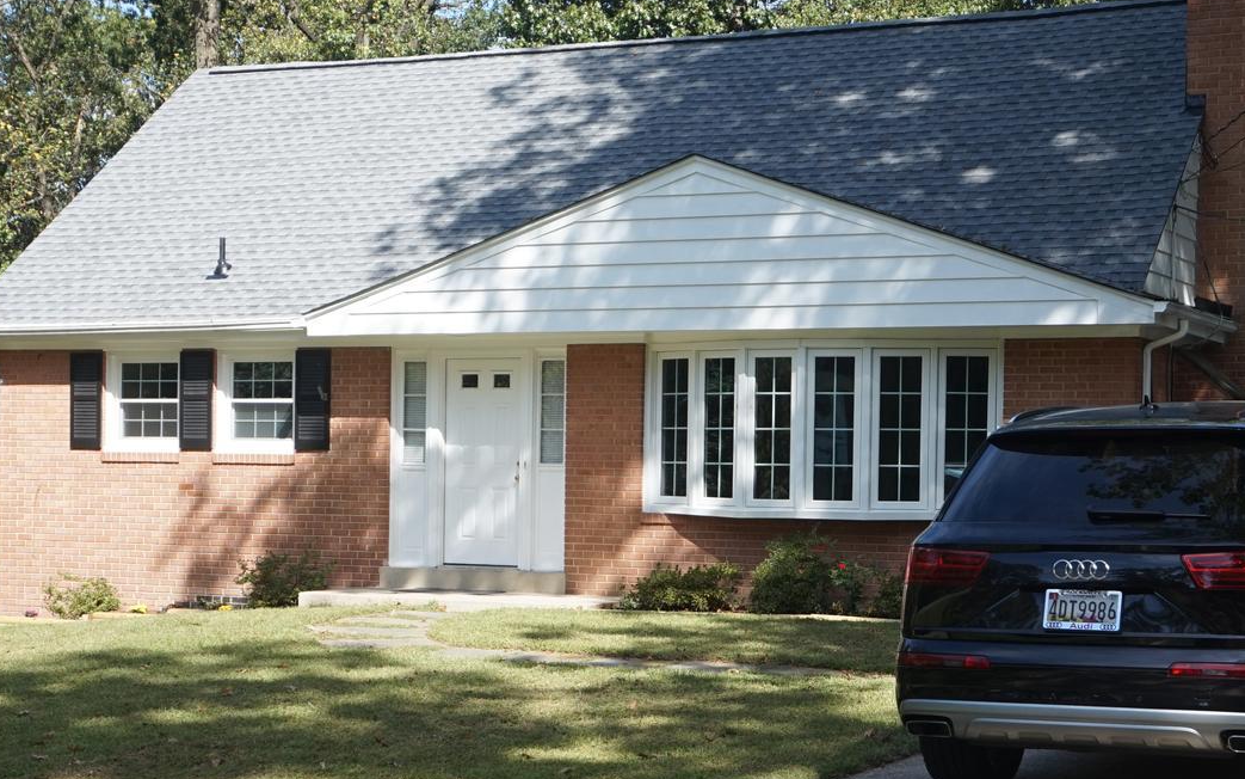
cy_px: 547
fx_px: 2138
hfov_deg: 32.4
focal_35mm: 63
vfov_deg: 20.5
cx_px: 714
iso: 100
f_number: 6.3
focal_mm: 21
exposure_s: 1/200
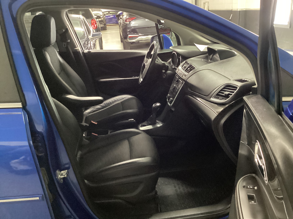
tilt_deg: -22.9
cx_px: 146
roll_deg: +4.2
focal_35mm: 31
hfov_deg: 58.4
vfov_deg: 45.4
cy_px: 110
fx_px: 262
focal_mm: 3.3
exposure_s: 1/24
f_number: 2.4
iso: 640
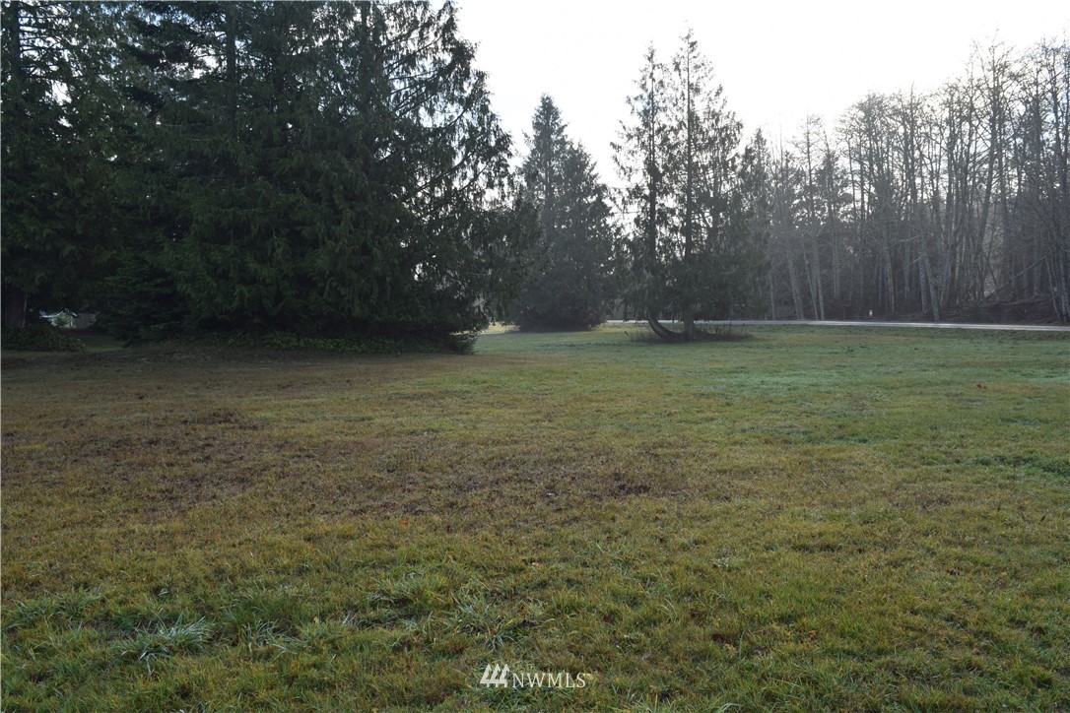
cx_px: 535
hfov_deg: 67.4
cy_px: 356
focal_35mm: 27
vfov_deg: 47.9
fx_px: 802
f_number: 8
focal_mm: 18
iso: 100
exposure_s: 1/100
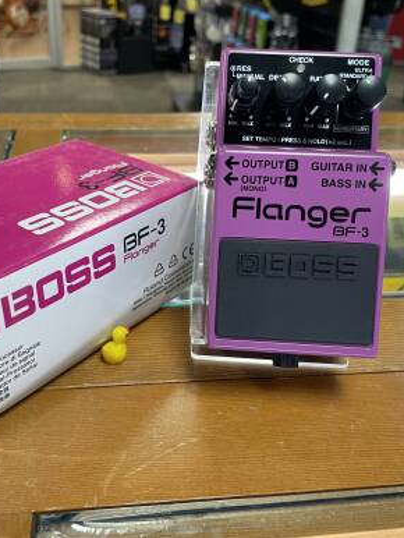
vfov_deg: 52.6
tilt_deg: -29.6
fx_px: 544
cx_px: 143
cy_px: 269
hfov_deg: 40.4
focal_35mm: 35
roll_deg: -1.5
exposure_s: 1/60
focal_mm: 4.2
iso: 100
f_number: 1.6
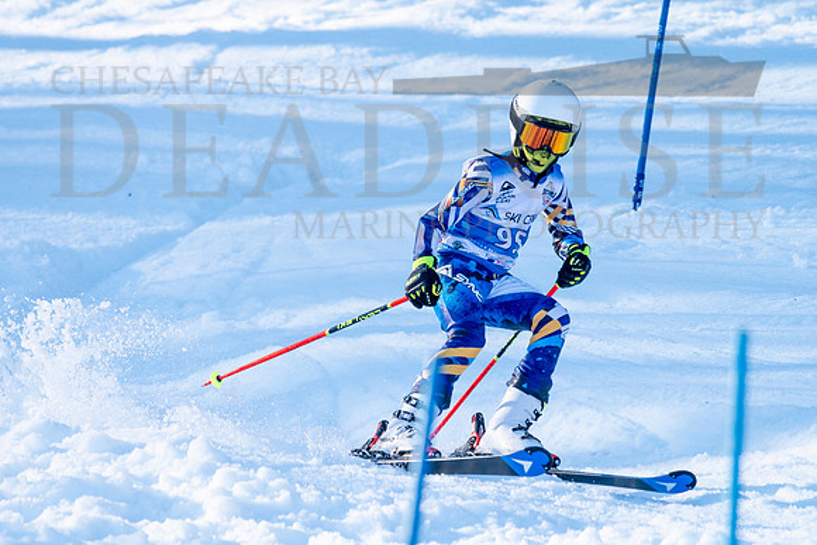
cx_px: 277
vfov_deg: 1.9
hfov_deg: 2.8
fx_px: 16804
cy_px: 256
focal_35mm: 740
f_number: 8
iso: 1250
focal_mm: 560
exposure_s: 1/2000
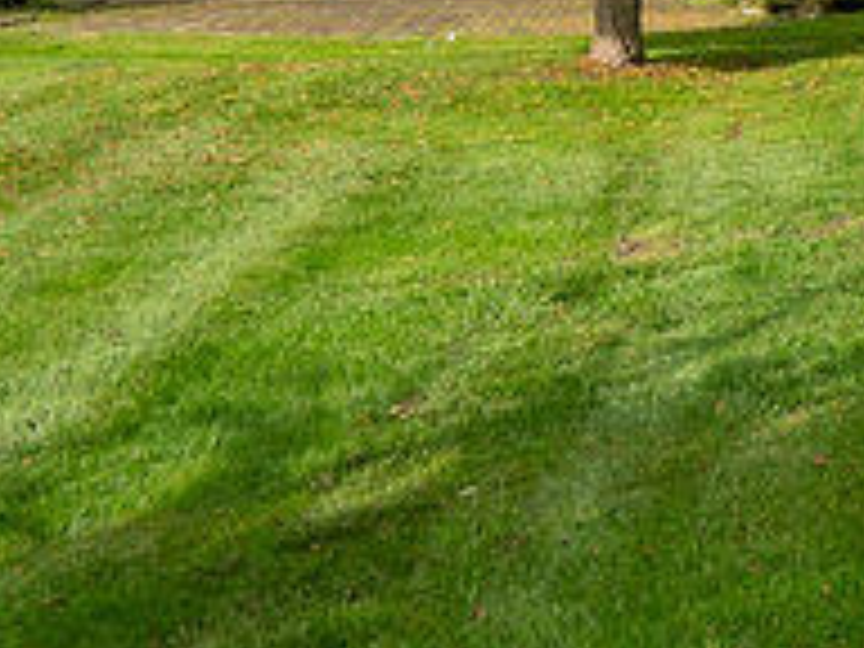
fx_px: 2047
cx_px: 1822
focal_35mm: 82
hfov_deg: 16.6
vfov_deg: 16.7
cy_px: -260
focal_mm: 16
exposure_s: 1/500
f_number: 8
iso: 400
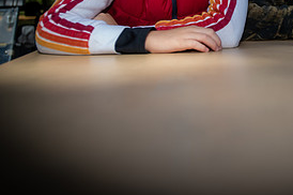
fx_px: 447
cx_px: 250
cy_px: -4
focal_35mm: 55
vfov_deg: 23.4
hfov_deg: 34.7
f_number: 3.2
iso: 160
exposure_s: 1/1000
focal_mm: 26
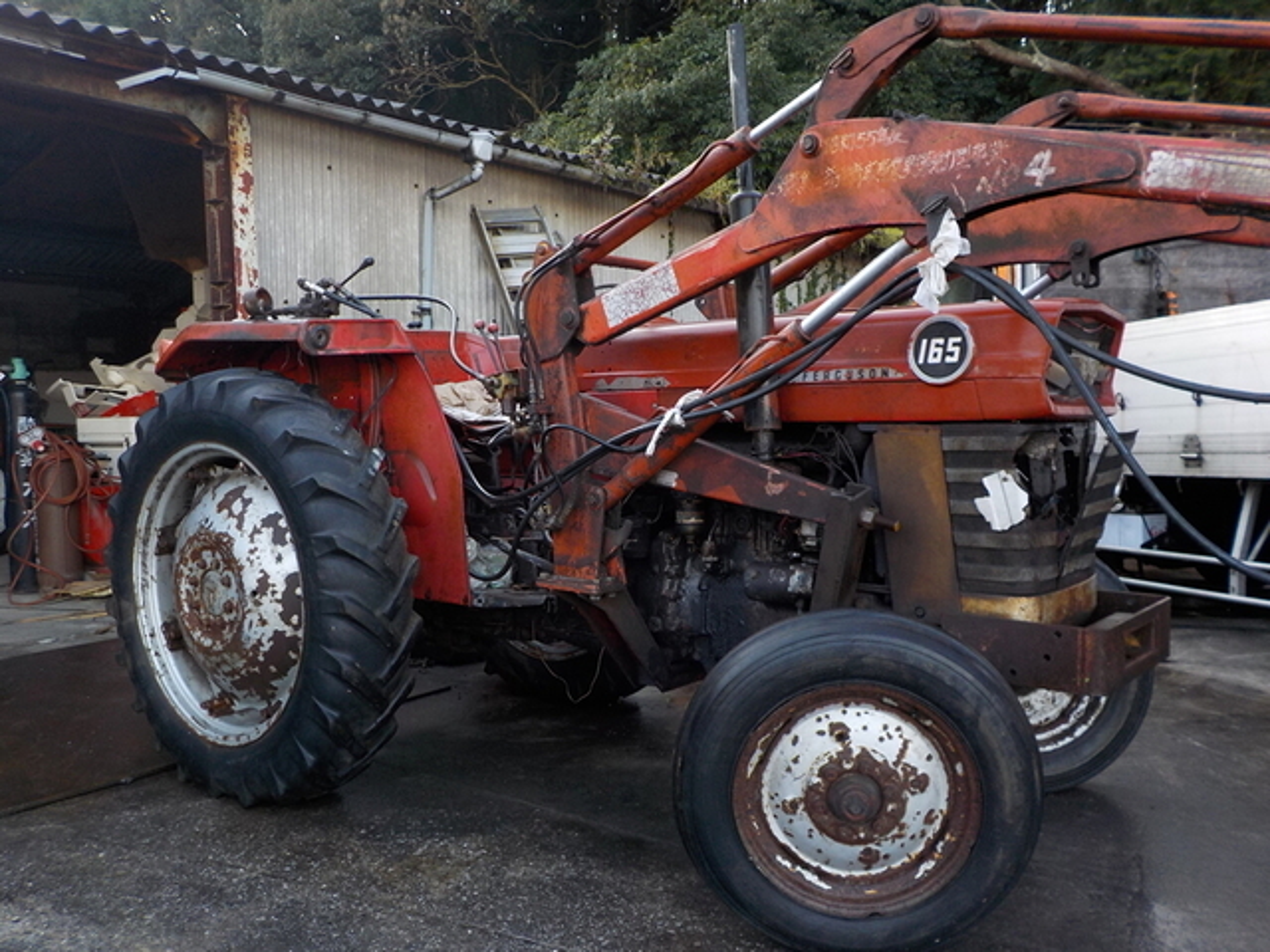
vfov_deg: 46.8
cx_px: 635
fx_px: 1101
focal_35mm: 30
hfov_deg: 60.0
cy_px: 476
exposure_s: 1/80
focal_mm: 4.1
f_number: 3.3
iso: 125
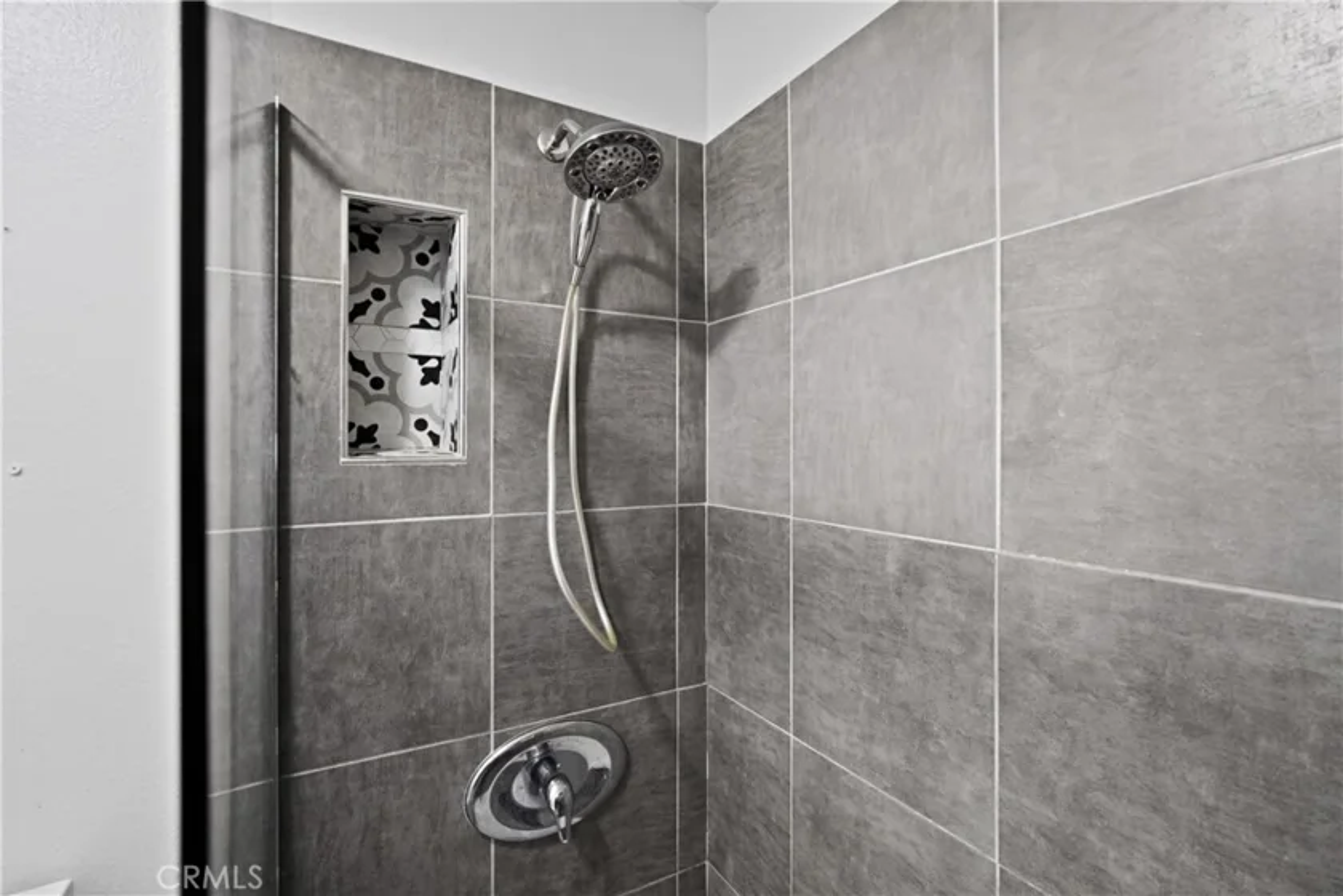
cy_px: 448
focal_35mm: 16
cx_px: 672
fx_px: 597
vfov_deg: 73.7
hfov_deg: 96.7
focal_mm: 16
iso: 4000
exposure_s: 1/15
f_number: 4
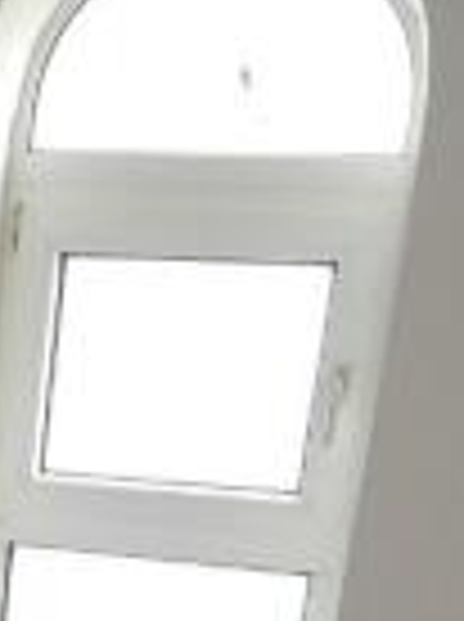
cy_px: 911
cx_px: -363
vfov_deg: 18.8
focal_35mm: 93
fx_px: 1667
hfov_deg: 14.1
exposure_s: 1/30
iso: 200
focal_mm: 4
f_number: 3
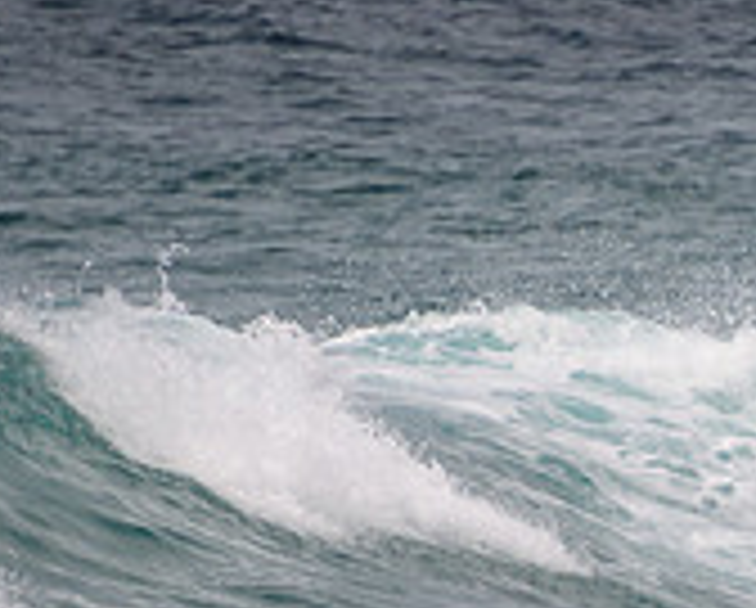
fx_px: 39807
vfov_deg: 0.9
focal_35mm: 1776
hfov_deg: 1.1
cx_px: 1026
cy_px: 581
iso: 180
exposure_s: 1/2000
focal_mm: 400
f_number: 5.6
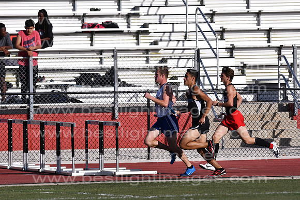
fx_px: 3751
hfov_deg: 4.6
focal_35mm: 450
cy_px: 100
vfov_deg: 3.1
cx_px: 150
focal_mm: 300
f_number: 5.6
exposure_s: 1/5000
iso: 320
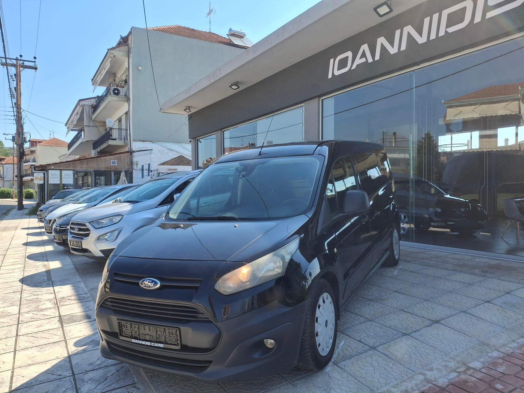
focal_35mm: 25
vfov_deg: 54.9
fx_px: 378
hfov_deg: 69.4
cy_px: 196
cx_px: 262
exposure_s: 1/1408
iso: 32
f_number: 1.8
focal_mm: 4.69
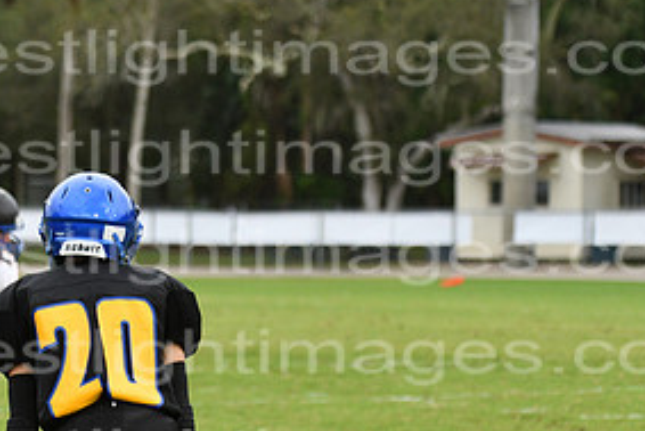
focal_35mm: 430
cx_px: 223
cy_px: 407
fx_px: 7708
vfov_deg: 3.2
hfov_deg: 4.8
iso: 800
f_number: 3.5
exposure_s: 1/2500
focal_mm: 140
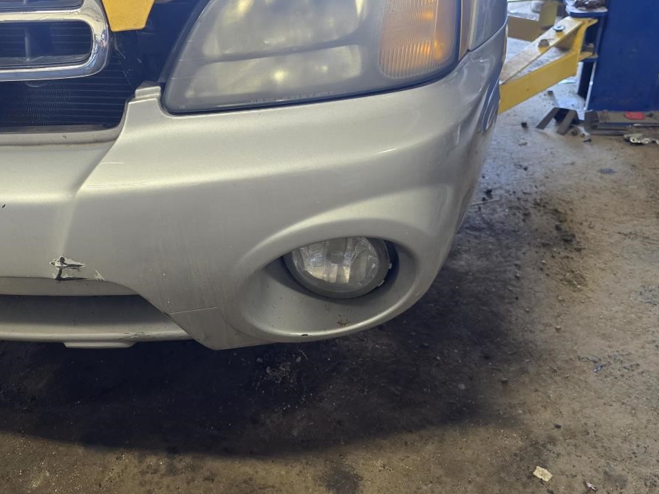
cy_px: 223
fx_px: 609
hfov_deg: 56.3
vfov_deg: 44.1
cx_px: 256
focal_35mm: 32
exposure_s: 1/120
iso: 400
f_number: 1.7
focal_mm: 6.3
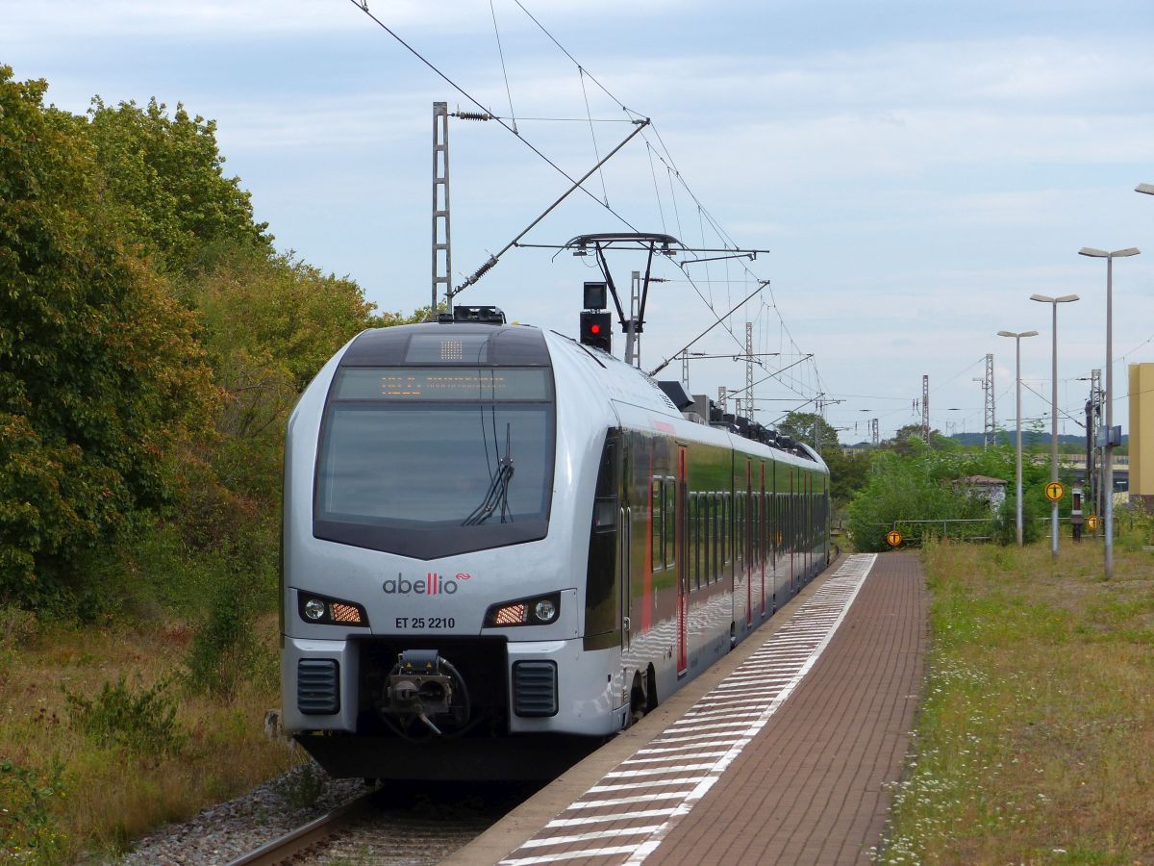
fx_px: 4134
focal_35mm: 124
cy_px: 433
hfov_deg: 15.9
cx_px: 577
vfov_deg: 12.0
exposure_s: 1/800
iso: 100
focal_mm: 22.2
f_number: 4
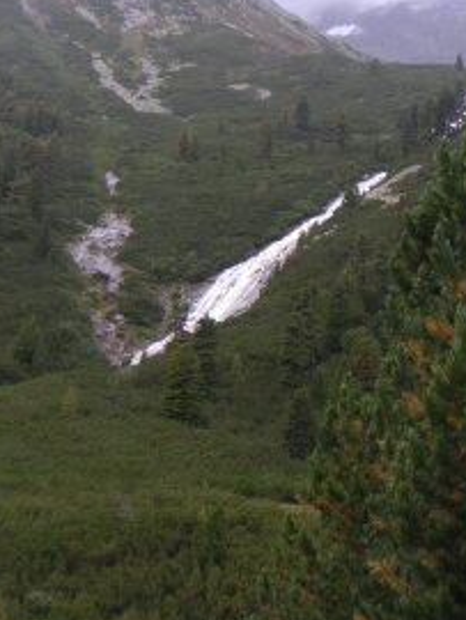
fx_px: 1272
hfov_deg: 20.8
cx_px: 248
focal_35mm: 71
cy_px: 292
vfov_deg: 27.4
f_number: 2.9
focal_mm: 7.4
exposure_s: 1/125
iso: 50
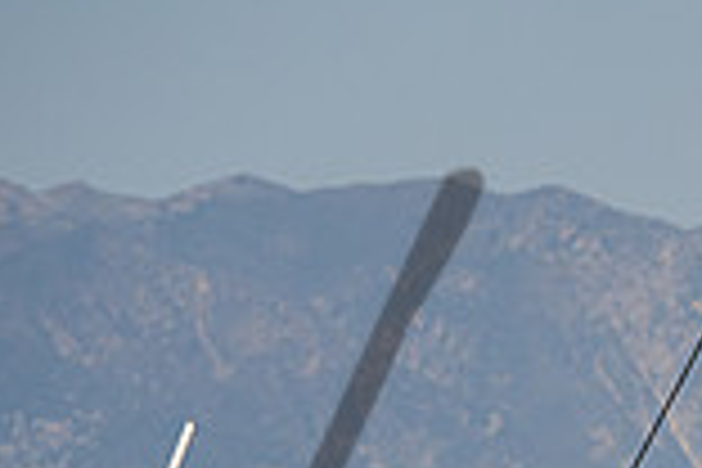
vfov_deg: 1.4
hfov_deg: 2.1
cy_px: 782
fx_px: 19225
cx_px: 998
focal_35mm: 986
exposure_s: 1/2000
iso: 500
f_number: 8
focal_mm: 240
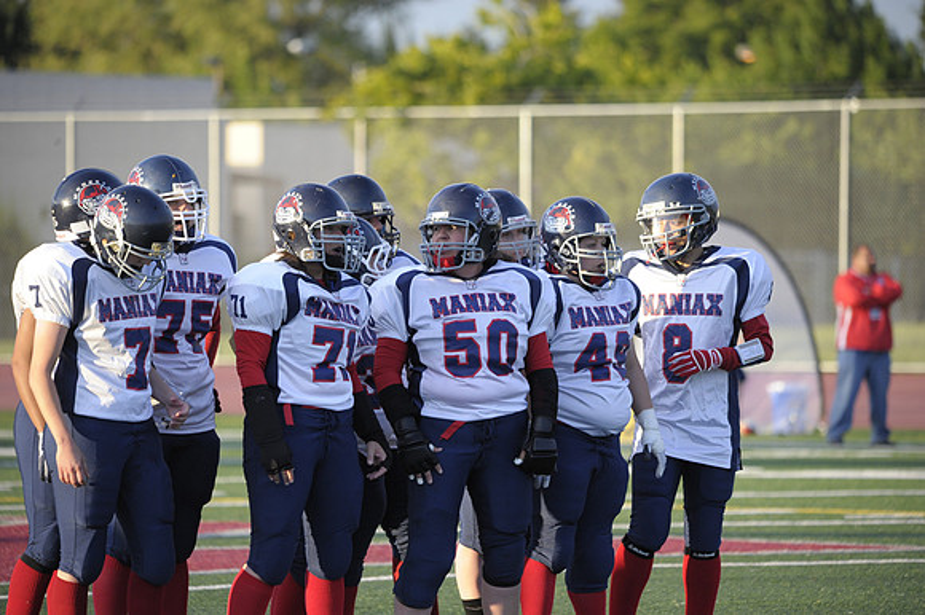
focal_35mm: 350
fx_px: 8988
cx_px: 462
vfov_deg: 3.9
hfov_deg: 5.9
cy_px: 308
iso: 2000
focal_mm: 350
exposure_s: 1/1000
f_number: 6
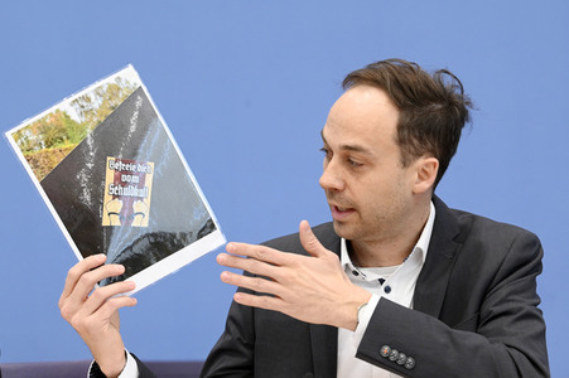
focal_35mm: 105
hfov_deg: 19.5
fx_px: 1658
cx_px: 284
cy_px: 189
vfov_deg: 13.0
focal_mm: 105
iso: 4000
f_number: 5.6
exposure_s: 1/500
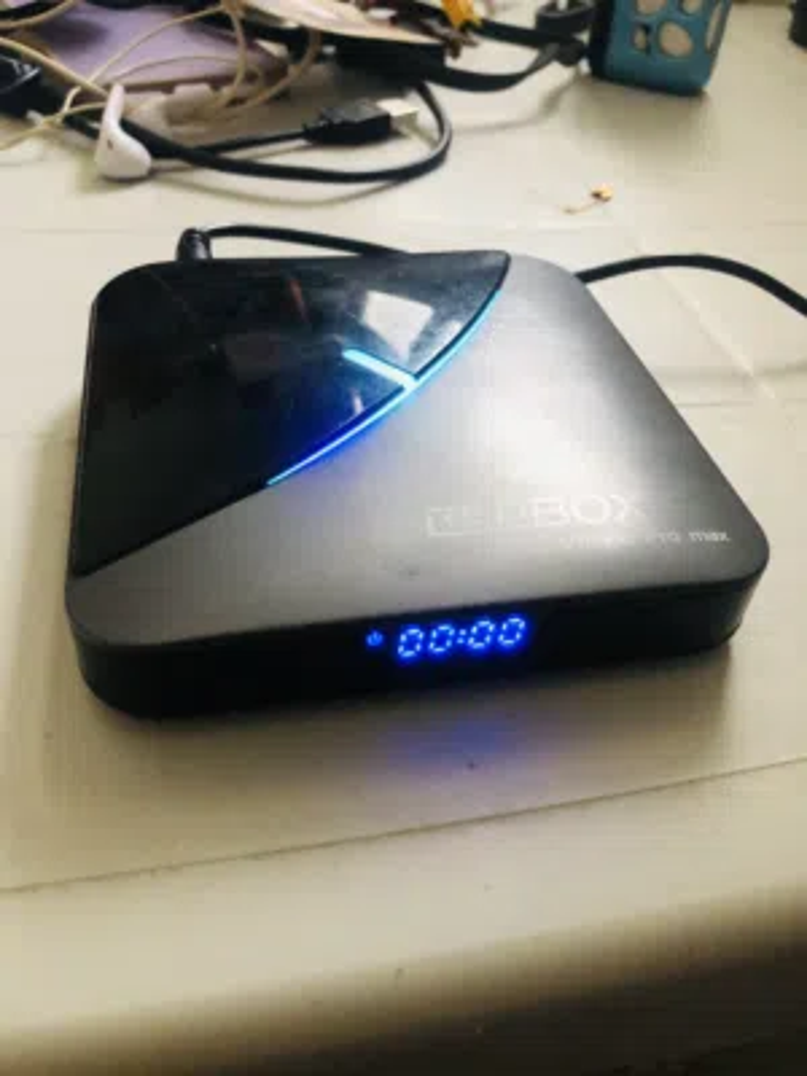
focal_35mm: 28
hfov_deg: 49.7
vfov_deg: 63.4
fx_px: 870
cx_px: 404
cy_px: 538
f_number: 1.8
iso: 64
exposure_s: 1/15
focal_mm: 3.99
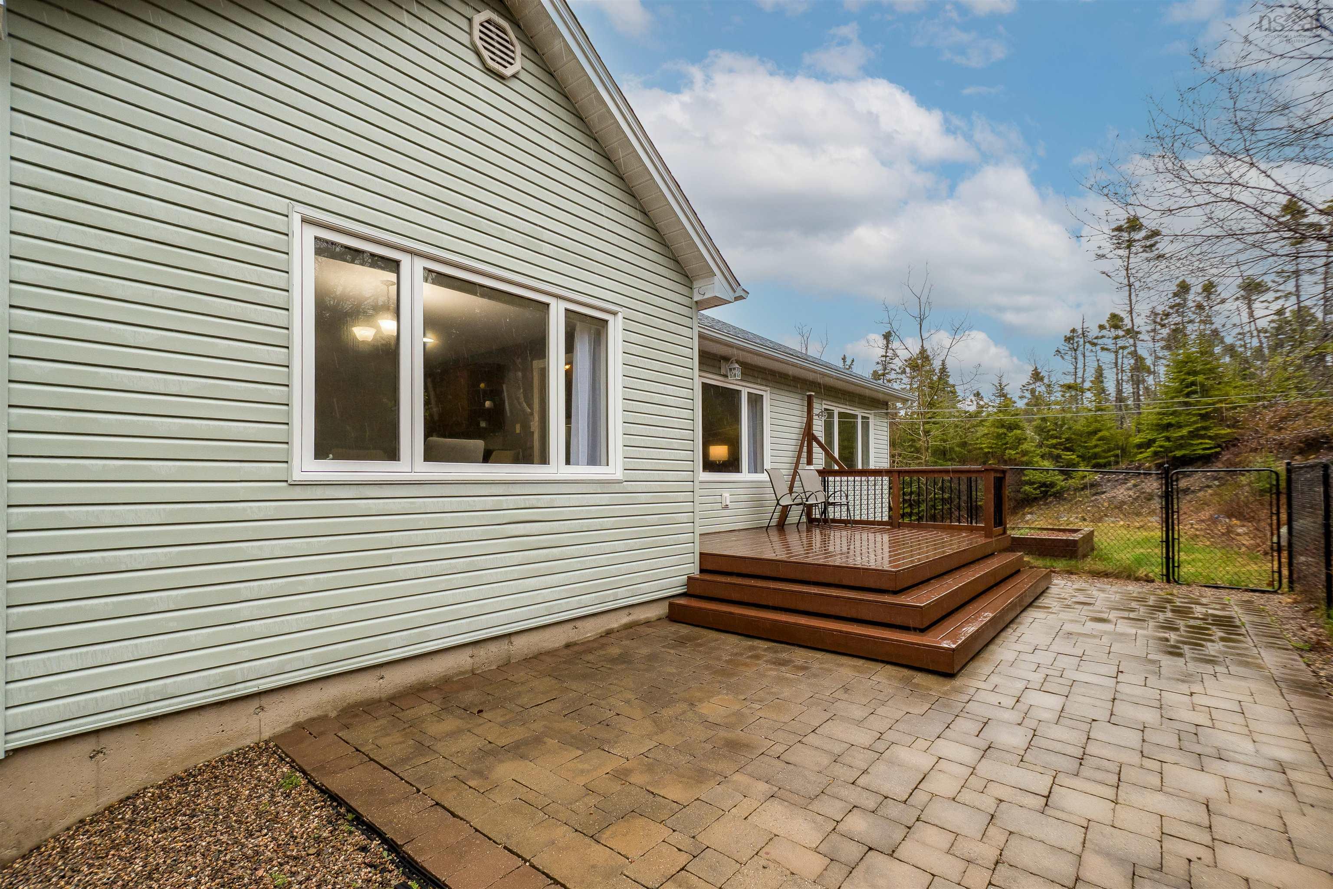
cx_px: 666
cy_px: 444
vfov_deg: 77.3
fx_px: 555
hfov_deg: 100.4
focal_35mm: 15
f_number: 5.6
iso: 400
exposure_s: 1/200
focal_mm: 10
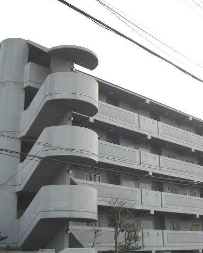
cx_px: 149
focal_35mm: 50
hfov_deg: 29.8
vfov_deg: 37.3
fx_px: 376
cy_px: 126
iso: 80
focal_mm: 7.9
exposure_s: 1/160
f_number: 2.8
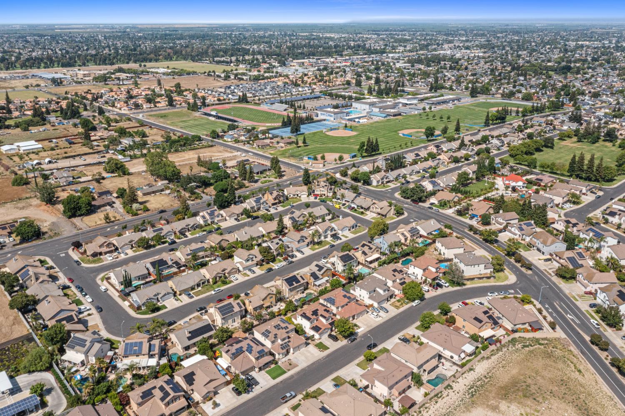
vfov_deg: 46.4
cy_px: 208
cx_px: 312
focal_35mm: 28
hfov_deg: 65.5
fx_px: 486
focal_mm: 10.26
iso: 800
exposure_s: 1/640
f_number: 8
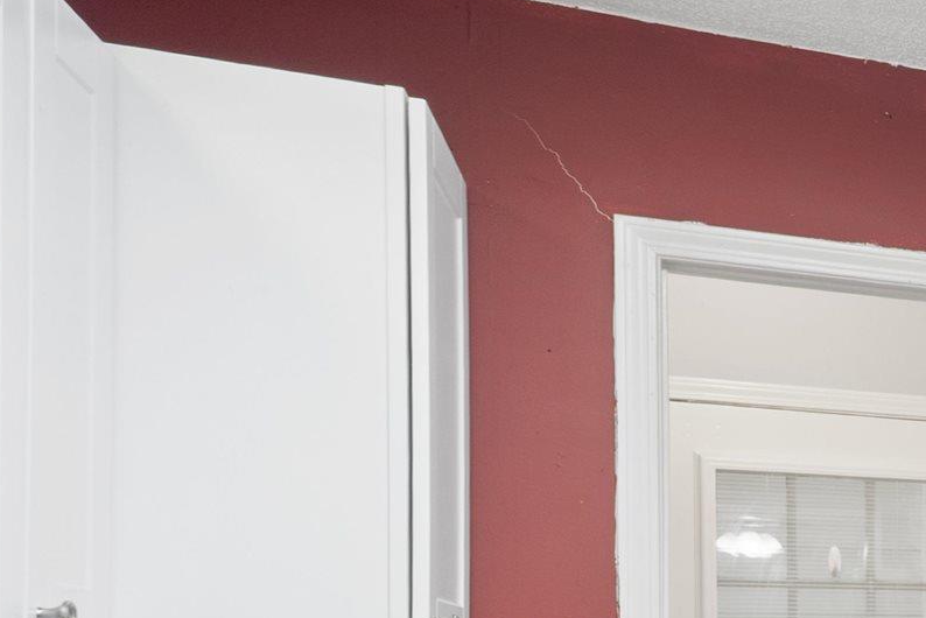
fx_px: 1492
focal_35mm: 58
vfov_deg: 22.2
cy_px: 672
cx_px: 1738
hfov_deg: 20.8
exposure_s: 1.3
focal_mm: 10
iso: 100
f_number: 8
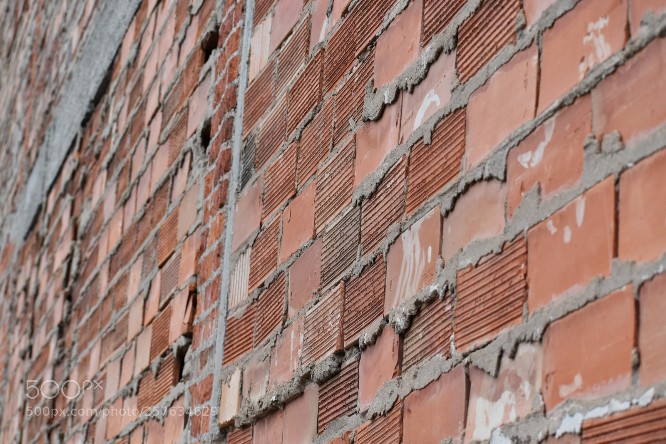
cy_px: 222
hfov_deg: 19.5
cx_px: 333
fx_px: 1943
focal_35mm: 105
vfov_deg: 13.0
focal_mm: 70
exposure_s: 1/640
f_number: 6.3
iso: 200
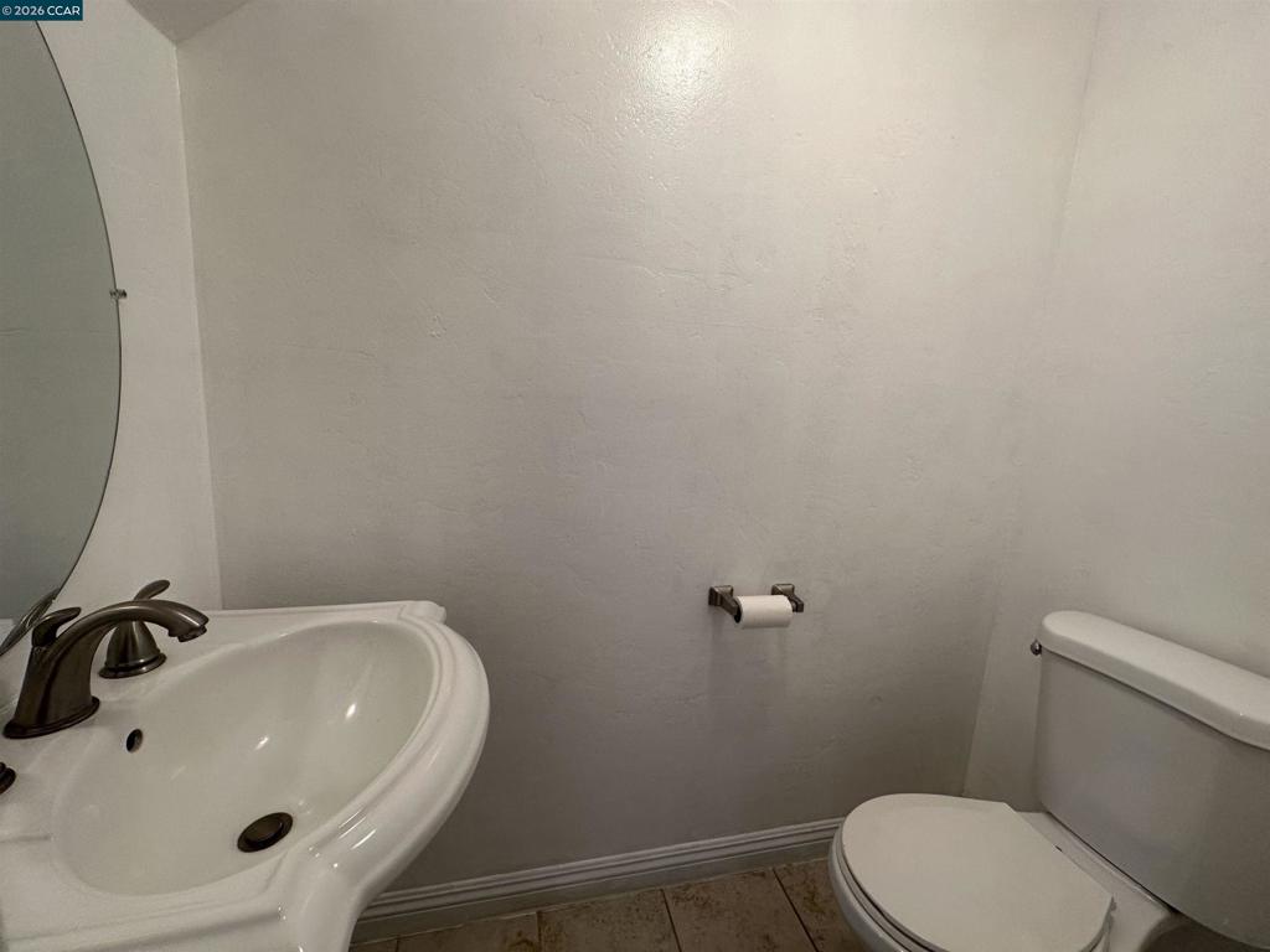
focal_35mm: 14
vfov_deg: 85.7
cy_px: 476
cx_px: 635
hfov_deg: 102.1
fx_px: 514
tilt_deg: -10.1
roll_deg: -3.2
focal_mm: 2.22
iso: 160
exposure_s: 1/120
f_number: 2.2
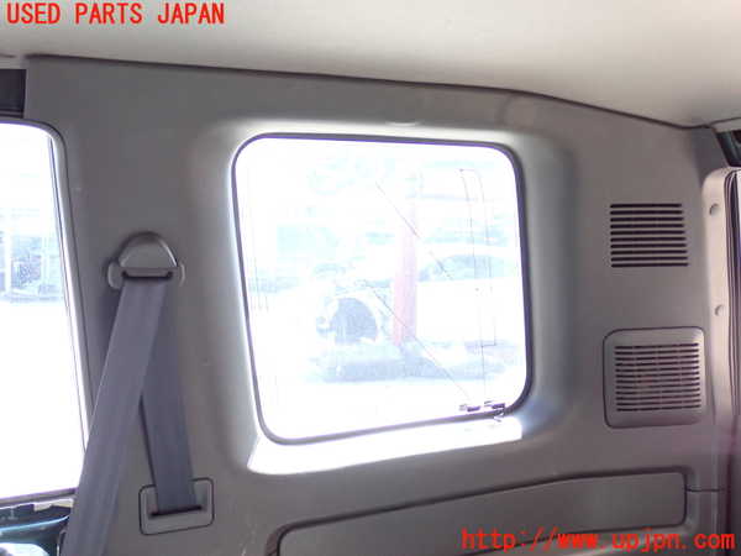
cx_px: 370
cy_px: 278
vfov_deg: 32.9
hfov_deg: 42.9
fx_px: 942
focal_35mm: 44
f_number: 2.9
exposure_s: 1/40
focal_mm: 7.84
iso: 500
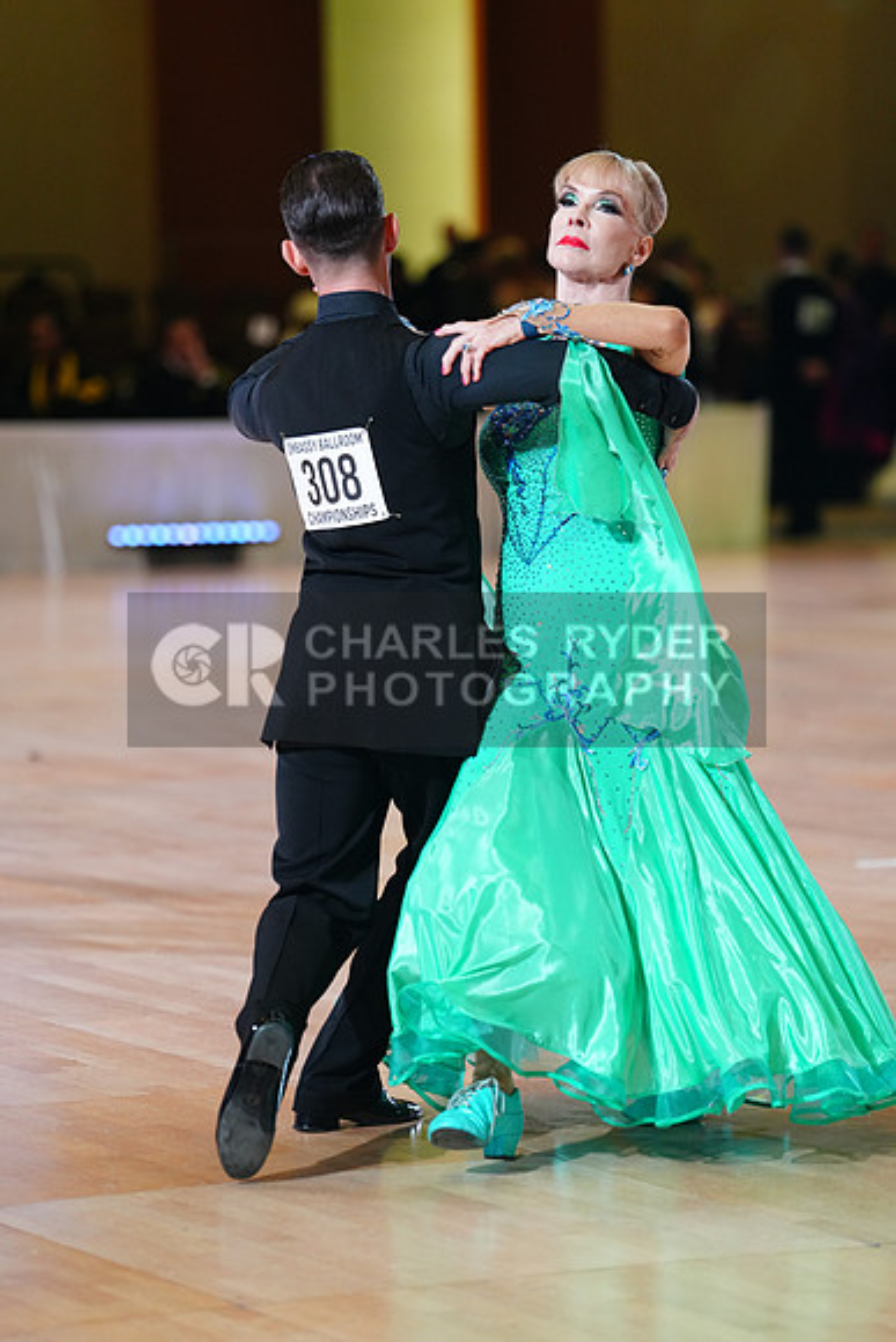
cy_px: 671
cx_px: 448
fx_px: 5745
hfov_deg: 8.9
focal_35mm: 154
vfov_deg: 13.3
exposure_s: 1/400
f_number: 2.8
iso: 2000
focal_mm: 154
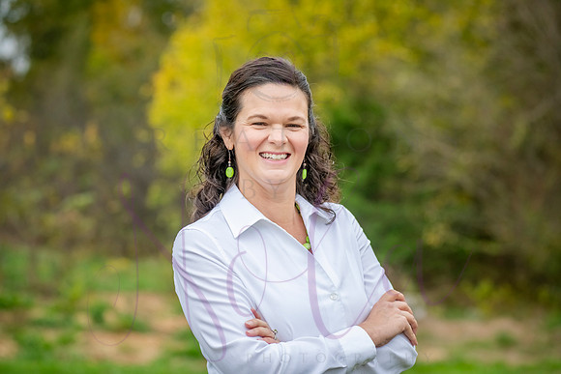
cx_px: 280
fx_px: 1434
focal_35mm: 92
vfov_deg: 14.9
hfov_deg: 22.1
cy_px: 187
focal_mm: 92
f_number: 4.5
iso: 1000
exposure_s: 1/800
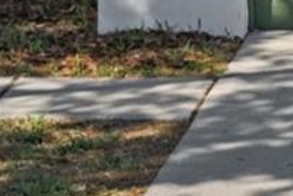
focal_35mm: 265
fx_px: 2158
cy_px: -179
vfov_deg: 5.1
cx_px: 593
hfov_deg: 7.5
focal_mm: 35
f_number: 8
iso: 400
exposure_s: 1/250
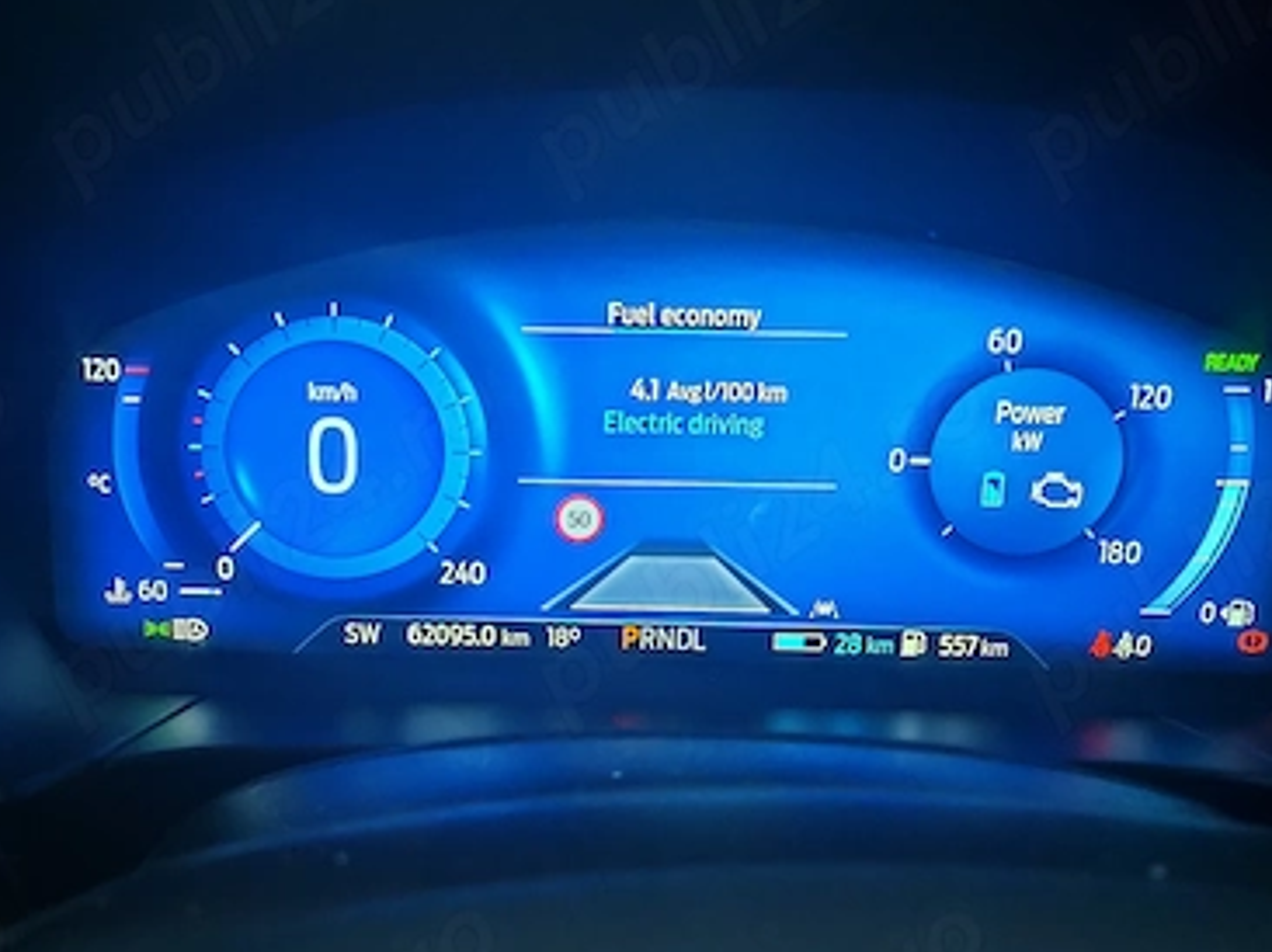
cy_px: 580
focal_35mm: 41
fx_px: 1506
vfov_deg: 35.0
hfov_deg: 45.6
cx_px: 514
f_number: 1.9
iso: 2500
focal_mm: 5.3
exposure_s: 1/53
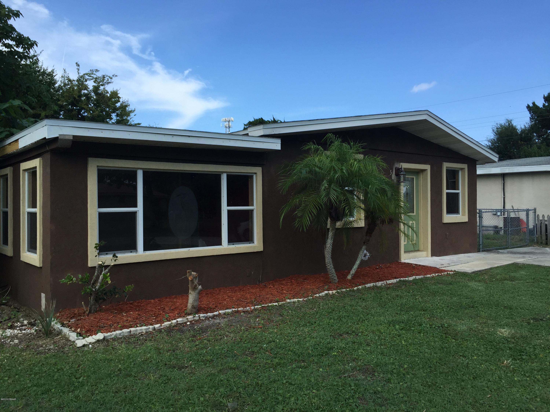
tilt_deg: -0.2
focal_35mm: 29
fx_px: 461
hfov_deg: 61.7
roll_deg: +0.1
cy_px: 206
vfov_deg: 48.2
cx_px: 275
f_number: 2.2
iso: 32
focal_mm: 4.15
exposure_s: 1/1199
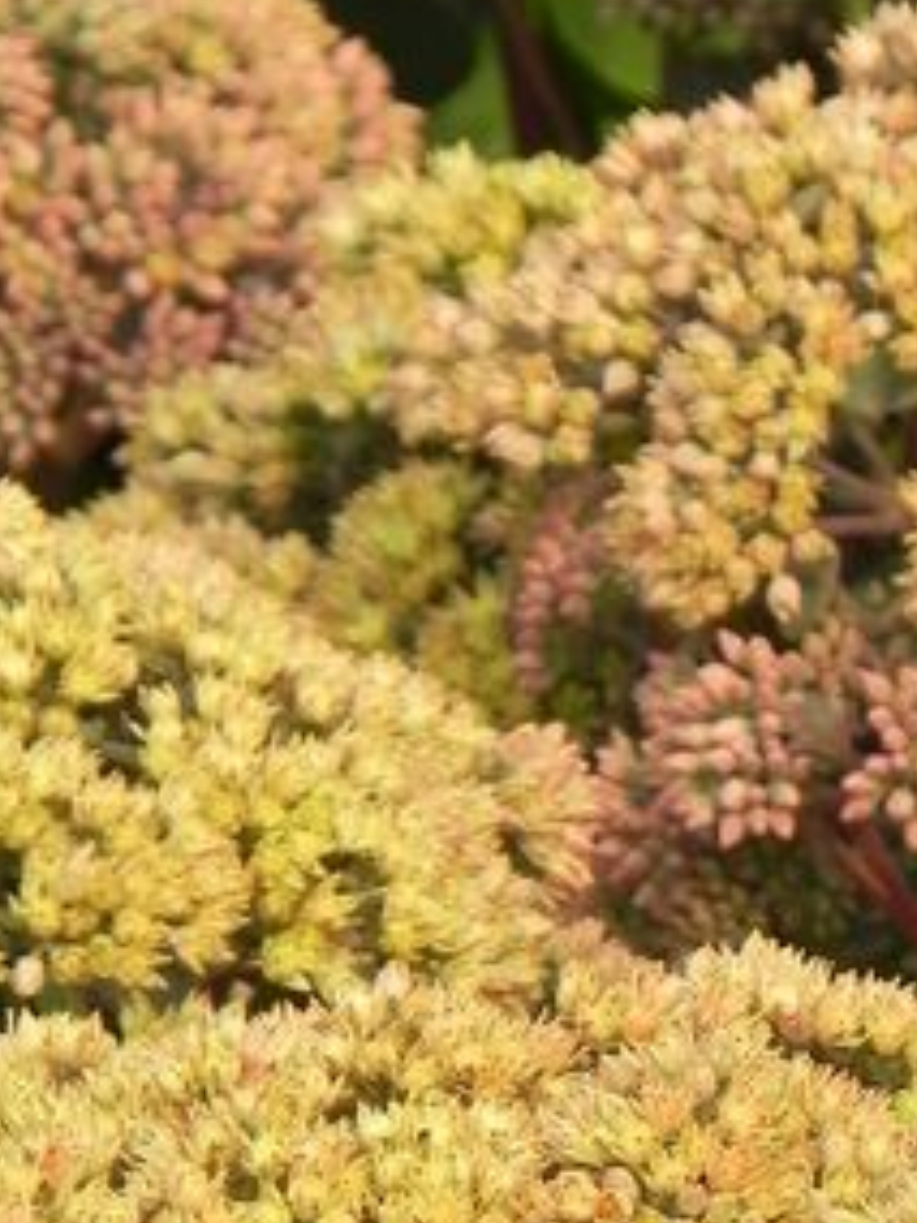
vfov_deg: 1.9
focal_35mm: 1062
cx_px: 508
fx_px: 37511
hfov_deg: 1.4
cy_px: 667
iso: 160
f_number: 5
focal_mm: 67.2
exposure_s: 1/500
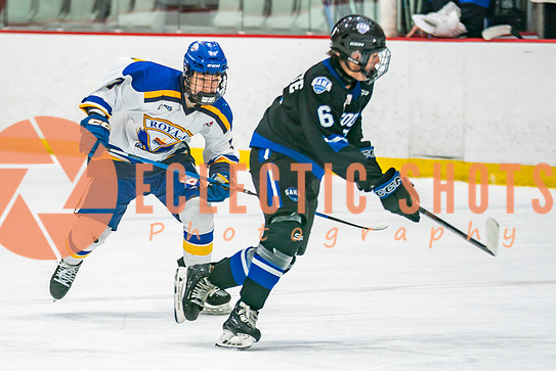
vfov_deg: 3.3
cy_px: 220
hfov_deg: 4.9
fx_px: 6461
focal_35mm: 418
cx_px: 177
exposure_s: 1/640
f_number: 2.8
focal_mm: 182
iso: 500
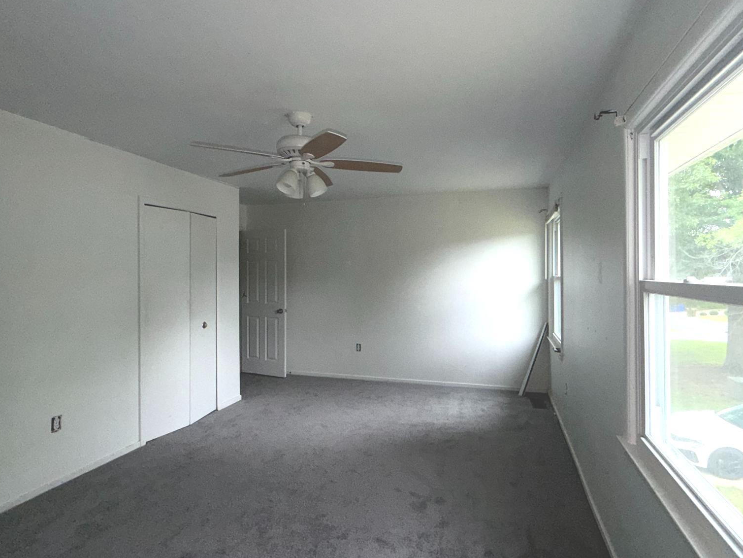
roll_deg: +0.6
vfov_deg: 68.7
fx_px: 408
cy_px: 270
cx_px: 387
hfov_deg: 84.6
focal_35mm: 19
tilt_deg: -0.3
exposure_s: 1/73
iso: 80
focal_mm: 2.22
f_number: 2.2
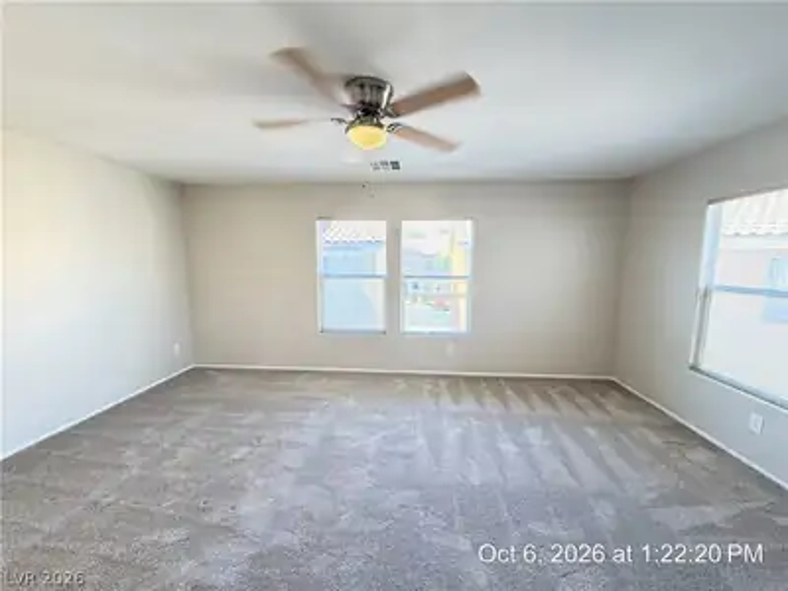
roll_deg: -0.6
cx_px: 394
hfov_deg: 102.1
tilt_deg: -6.7
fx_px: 319
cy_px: 296
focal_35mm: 14
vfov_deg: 85.7
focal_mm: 2.22
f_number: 2.2
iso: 320
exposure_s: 1/60
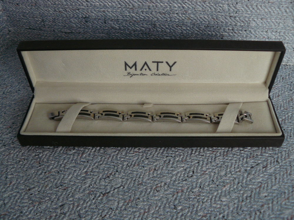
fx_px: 306
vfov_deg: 39.7
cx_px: 147
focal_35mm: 36
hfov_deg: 51.4
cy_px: 110
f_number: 2.8
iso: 160
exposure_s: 1/30
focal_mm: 6
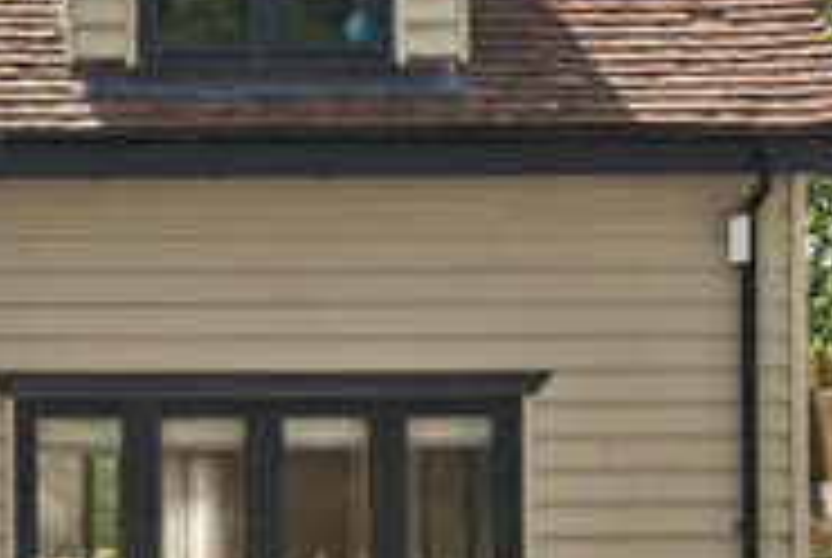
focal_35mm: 123
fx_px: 2845
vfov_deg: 11.2
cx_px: -351
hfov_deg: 15.5
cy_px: 227
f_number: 8
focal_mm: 32.5
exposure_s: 1/160
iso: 320
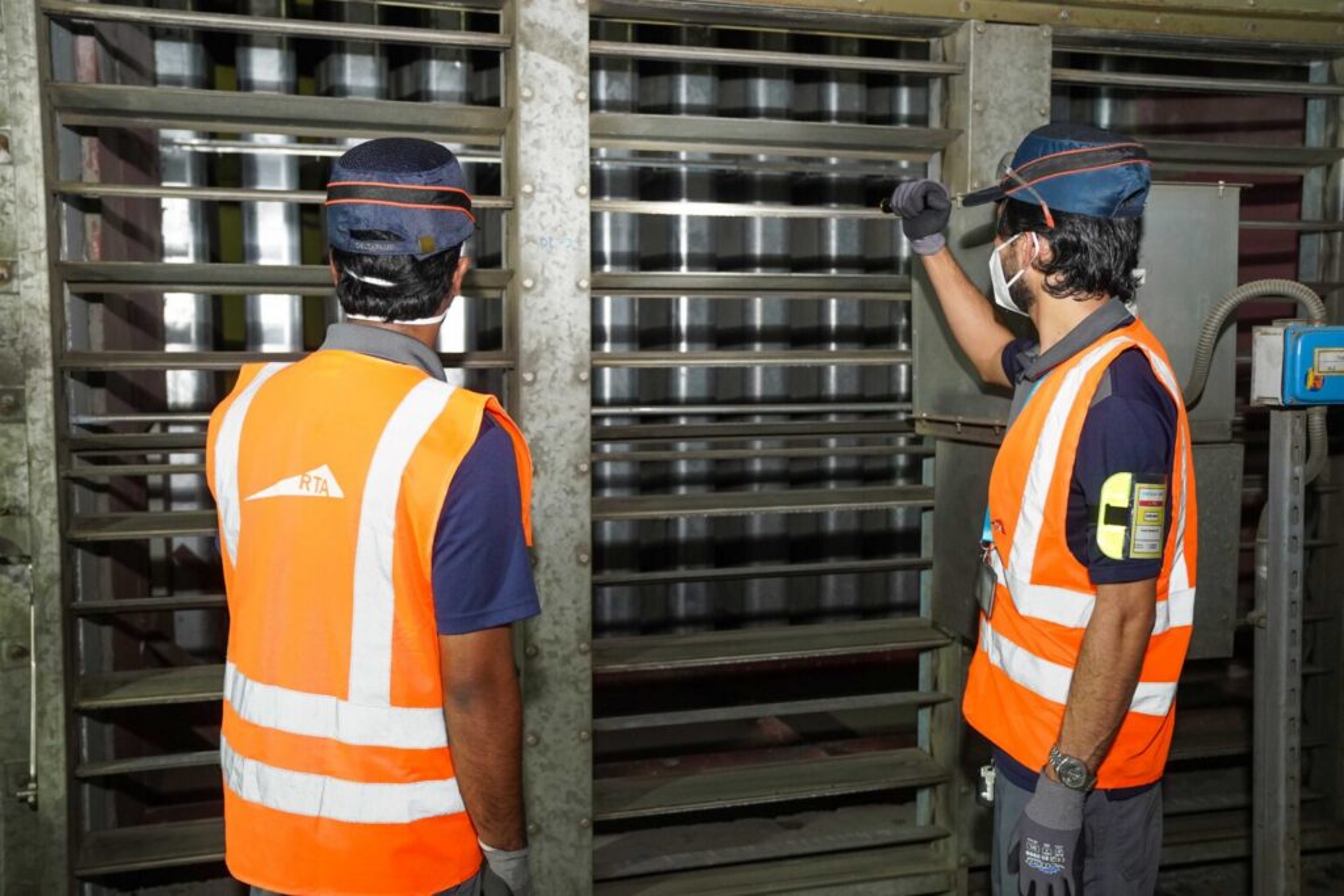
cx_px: 672
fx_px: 1269
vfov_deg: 38.9
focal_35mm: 34
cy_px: 448
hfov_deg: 55.8
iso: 2500
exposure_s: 1/125
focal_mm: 34
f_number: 4.5
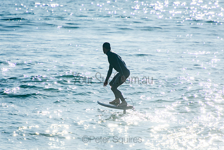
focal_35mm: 570
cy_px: 75
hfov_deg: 3.6
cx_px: 112
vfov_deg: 2.4
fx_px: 3547
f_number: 6.3
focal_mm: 380
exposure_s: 1/1250
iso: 100
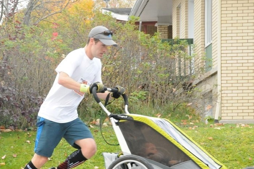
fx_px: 1226
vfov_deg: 7.9
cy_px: 120
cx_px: 87
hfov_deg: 11.8
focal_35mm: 174
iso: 2500
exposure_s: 1/400
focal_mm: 80
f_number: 10
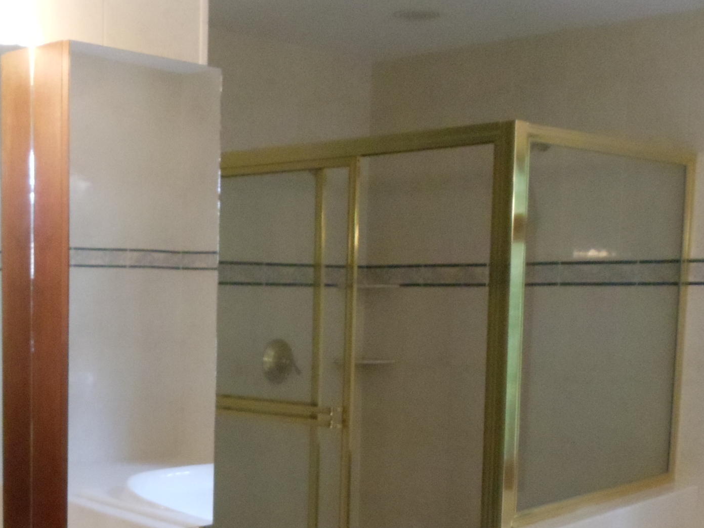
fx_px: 1668
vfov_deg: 17.8
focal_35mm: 82
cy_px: 456
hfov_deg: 23.5
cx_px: 158
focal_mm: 6
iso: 800
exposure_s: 1/60
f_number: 3.5
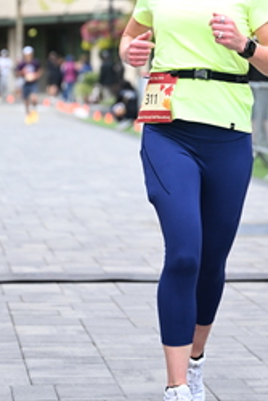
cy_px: 18
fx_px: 1739
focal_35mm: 156
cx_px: 179
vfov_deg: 13.0
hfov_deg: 8.8
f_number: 2.8
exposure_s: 1/1600
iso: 1000
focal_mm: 71
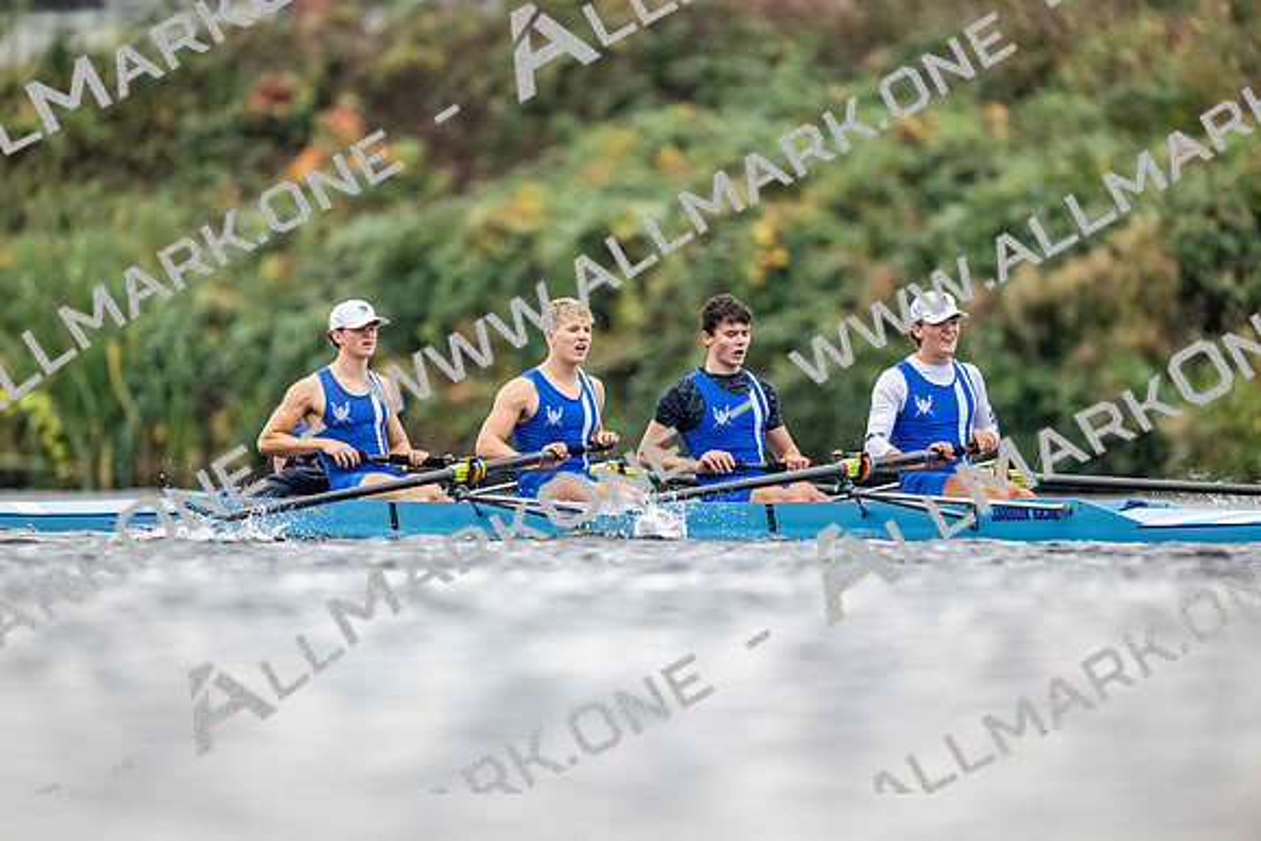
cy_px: 420
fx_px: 21021
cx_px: 630
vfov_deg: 2.3
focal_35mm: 600
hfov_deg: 3.4
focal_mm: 600
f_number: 4
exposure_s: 1/2500
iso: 4000
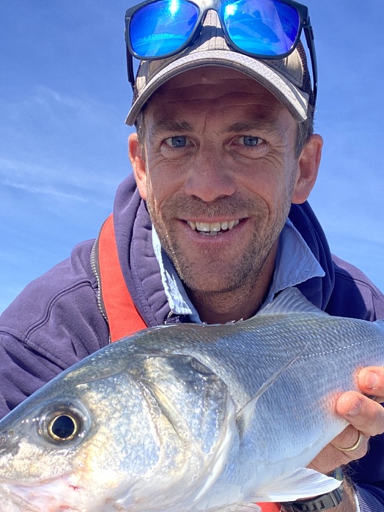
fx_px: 650
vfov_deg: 42.6
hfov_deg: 32.9
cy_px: 317
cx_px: 179
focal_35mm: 44
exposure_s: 1/389
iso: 25
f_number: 2.2
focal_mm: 2.71
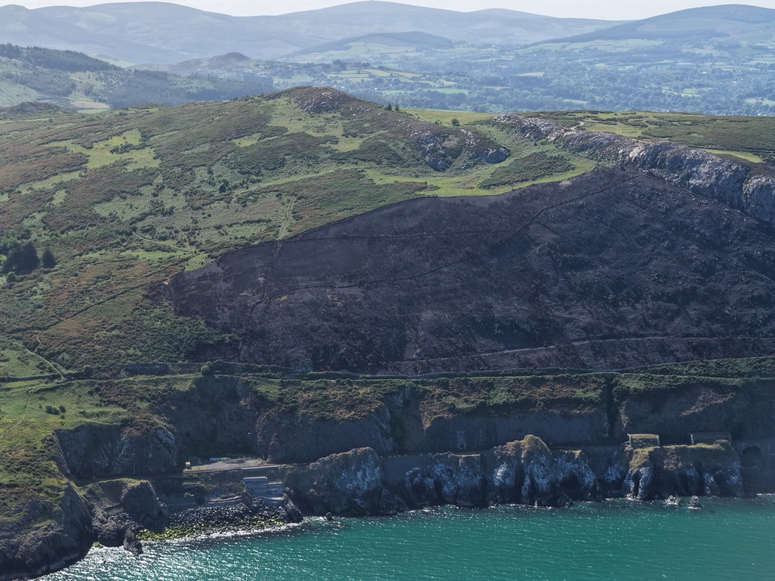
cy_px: 290
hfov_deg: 27.8
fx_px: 1567
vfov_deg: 21.0
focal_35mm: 70
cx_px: 388
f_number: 2.8
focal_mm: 19.35
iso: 100
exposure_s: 1/80
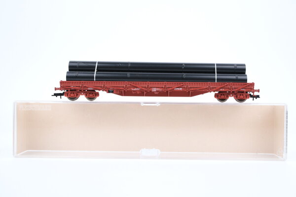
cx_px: 148
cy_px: 98
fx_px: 370
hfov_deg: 43.6
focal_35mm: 45
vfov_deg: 29.9
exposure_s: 1/125
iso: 400
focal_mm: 30
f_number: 7.1
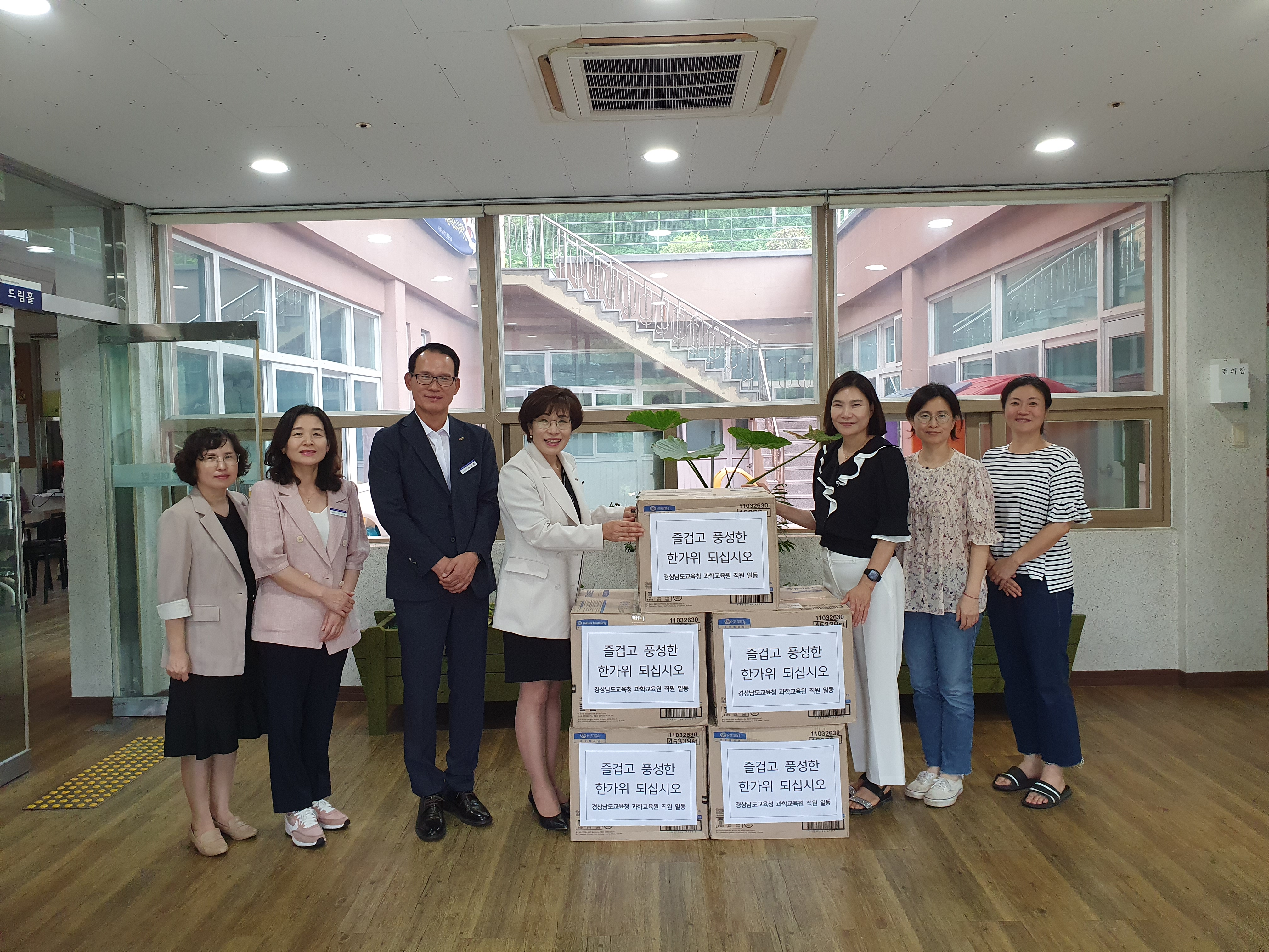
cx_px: 634
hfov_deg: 67.3
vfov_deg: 53.1
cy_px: 476
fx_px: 953
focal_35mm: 26
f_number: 2.4
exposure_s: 1/120
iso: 320
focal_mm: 4.32
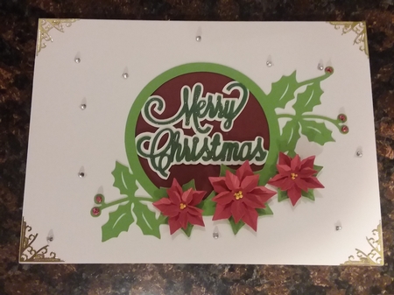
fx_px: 307
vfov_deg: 51.3
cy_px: 148
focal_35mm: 27
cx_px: 197
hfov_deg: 65.4
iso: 320
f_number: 1.9
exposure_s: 1/15
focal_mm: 2.91
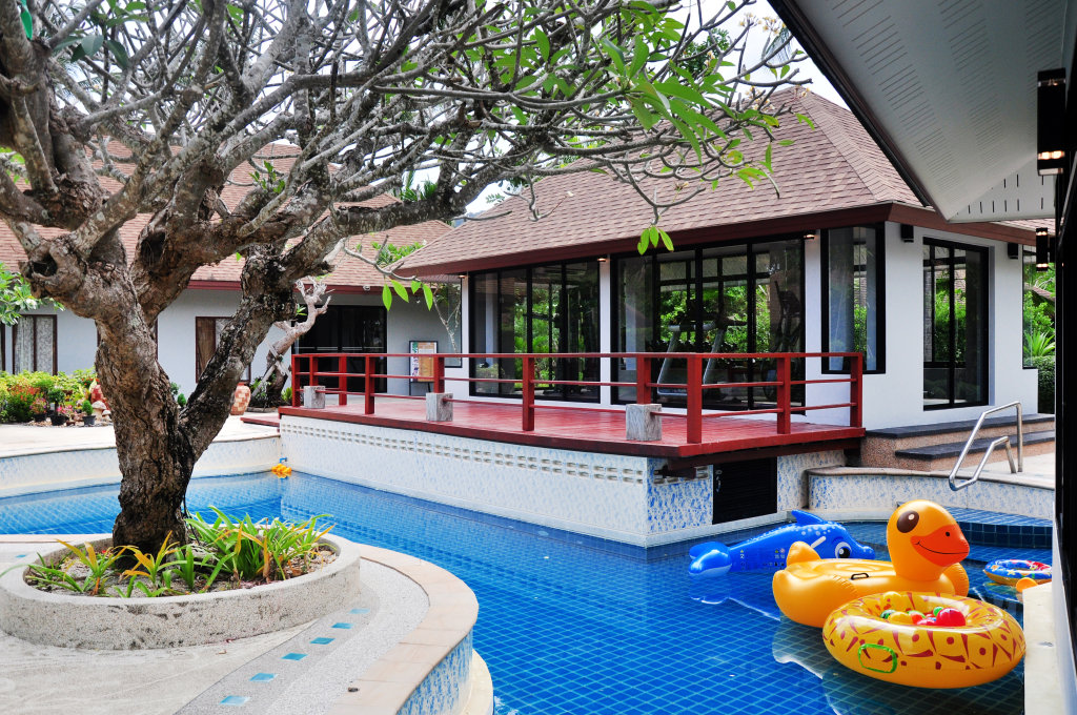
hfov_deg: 59.6
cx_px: 538
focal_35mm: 32
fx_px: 941
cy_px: 358
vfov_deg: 41.6
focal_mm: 21
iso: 200
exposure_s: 1/640
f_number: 5.6
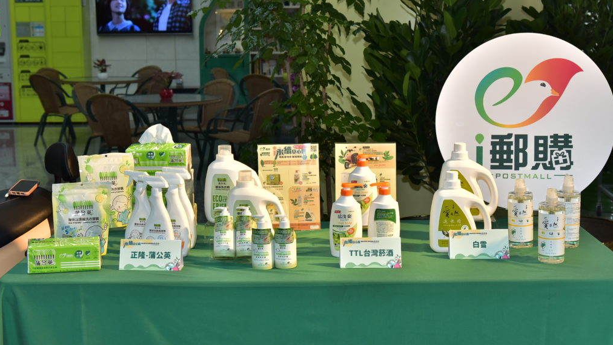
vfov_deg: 22.6
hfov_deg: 39.2
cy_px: 154
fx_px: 861
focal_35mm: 53
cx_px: 304
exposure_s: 1/100
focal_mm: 50
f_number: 6.3
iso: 500
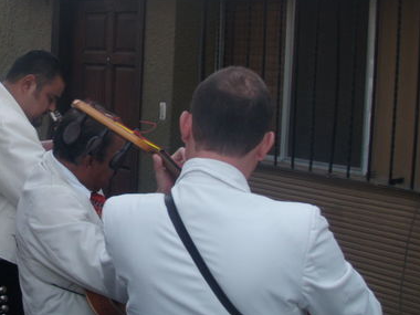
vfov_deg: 22.9
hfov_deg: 29.8
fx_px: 777
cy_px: 126
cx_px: 104
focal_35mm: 64
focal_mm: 6.7
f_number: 3.5
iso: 100
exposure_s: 1/30
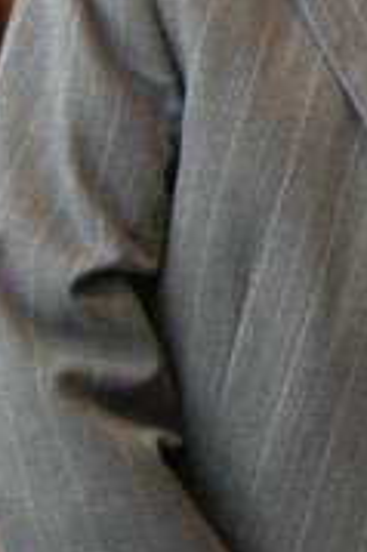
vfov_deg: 14.0
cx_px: 490
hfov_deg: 9.3
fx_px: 2221
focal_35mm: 145
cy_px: 66
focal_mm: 32
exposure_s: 1/30
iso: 1600
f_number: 4.5
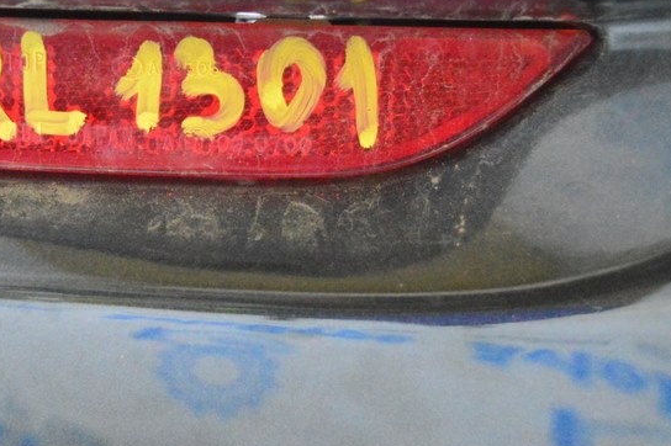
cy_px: 109
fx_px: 1526
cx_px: 127
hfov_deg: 24.4
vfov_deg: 16.6
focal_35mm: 82
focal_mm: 29
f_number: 4.2
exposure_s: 1/60
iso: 6400
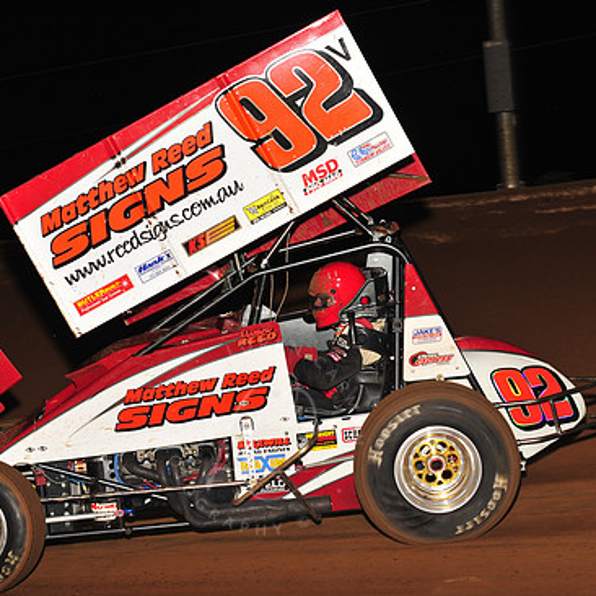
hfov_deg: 14.1
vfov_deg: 14.1
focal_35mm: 124
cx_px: 264
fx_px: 2415
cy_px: 287
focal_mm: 92
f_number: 8
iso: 1000
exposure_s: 1/320
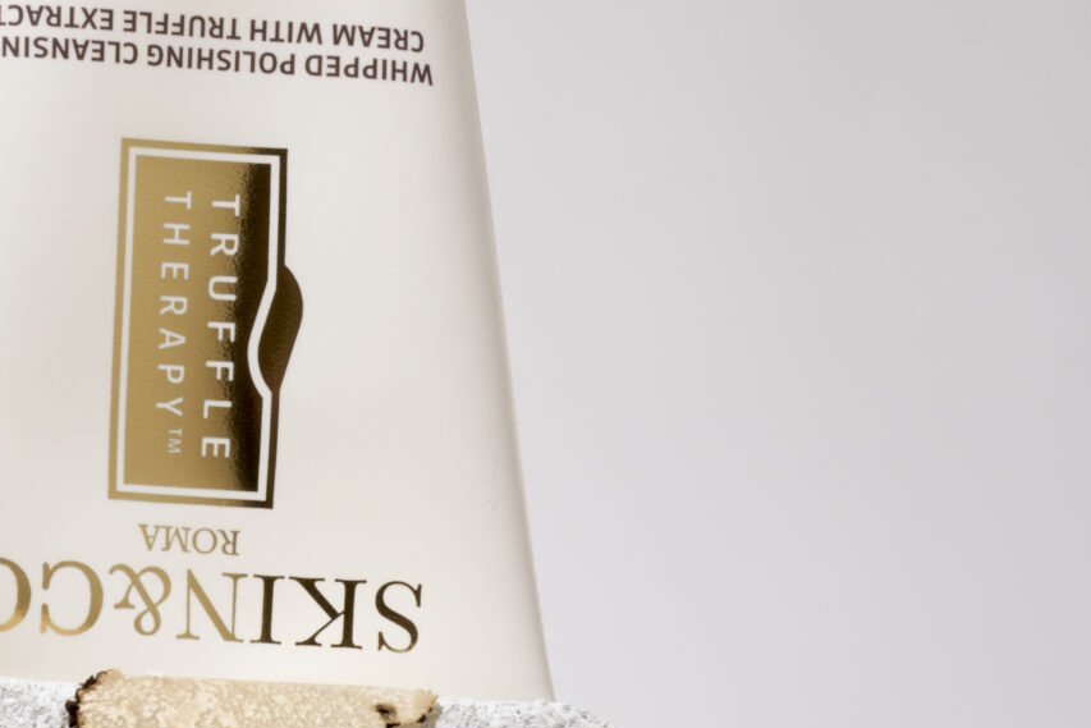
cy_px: -168
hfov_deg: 6.5
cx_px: -153
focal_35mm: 315
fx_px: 9547
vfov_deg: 4.4
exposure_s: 1/160
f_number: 32
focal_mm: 105
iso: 64
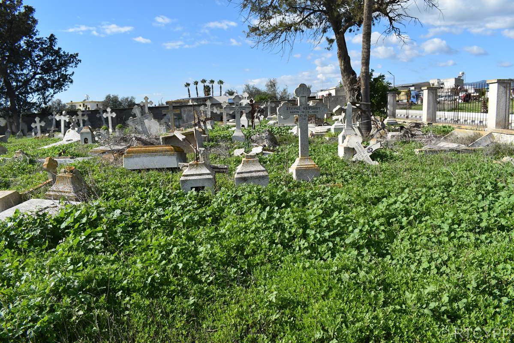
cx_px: 257
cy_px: 172
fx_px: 386
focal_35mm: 27
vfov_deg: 48.0
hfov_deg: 67.4
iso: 100
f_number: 8
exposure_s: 1/320
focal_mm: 18
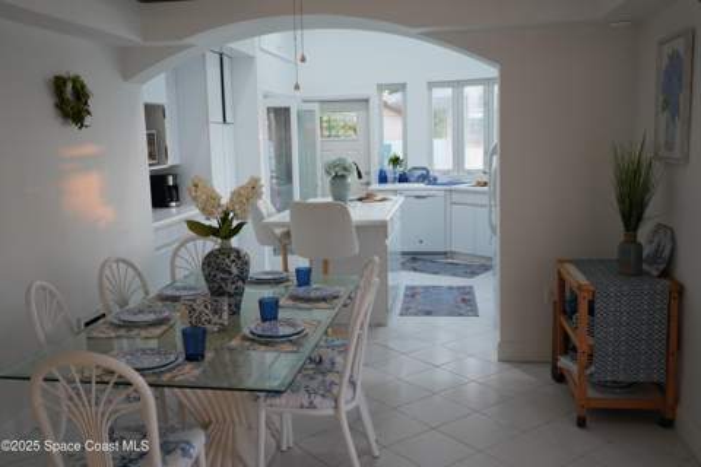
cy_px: 234
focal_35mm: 32
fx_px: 623
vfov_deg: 41.1
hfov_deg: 58.7
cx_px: 350
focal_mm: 32
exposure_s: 1/160
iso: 1250
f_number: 4
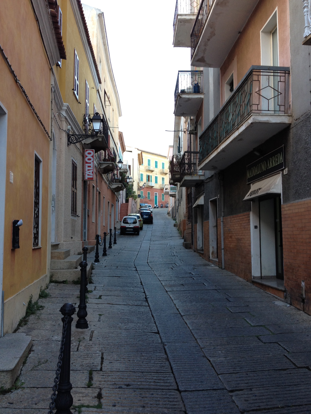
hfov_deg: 40.7
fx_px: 419
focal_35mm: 35
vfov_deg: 52.6
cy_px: 207
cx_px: 156
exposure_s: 1/40
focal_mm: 4.28
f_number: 2.4
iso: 64
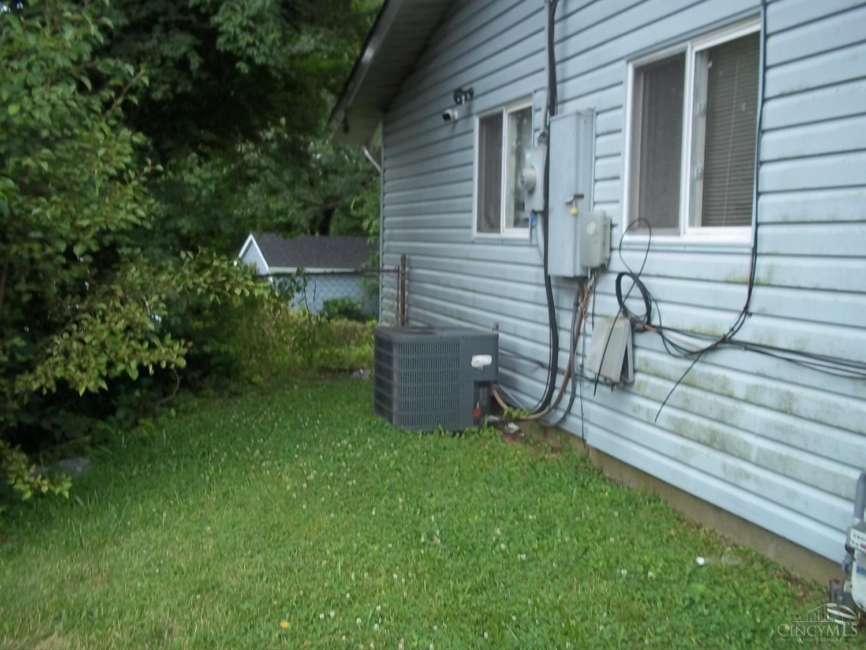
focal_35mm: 36
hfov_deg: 51.4
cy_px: 325
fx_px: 901
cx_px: 433
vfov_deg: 39.7
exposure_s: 1/50
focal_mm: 6.5
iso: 80
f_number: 3.1
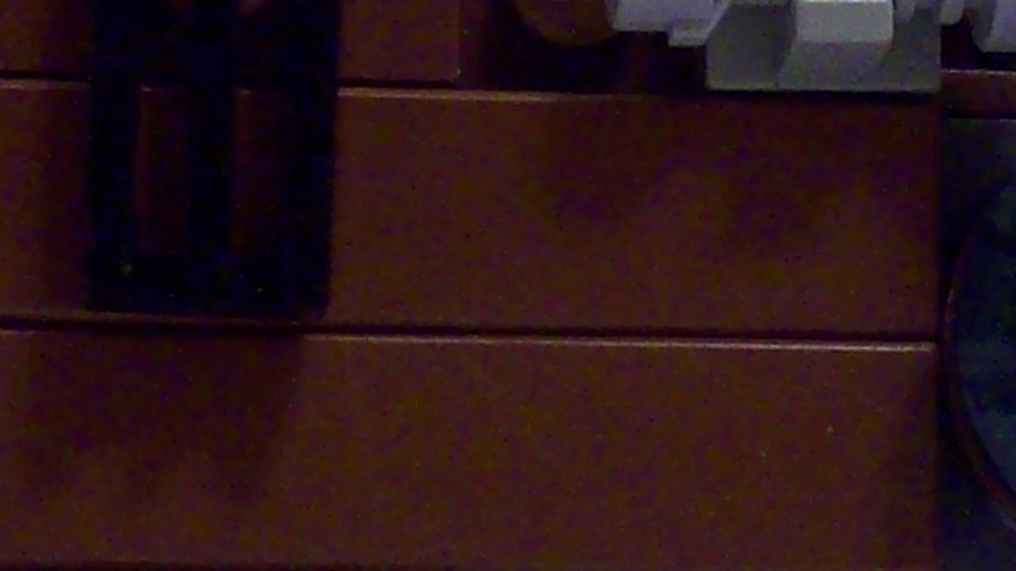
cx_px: 623
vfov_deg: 5.7
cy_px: 632
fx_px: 5683
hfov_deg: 10.2
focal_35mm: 211
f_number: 3
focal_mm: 7.6
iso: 200
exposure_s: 1/8
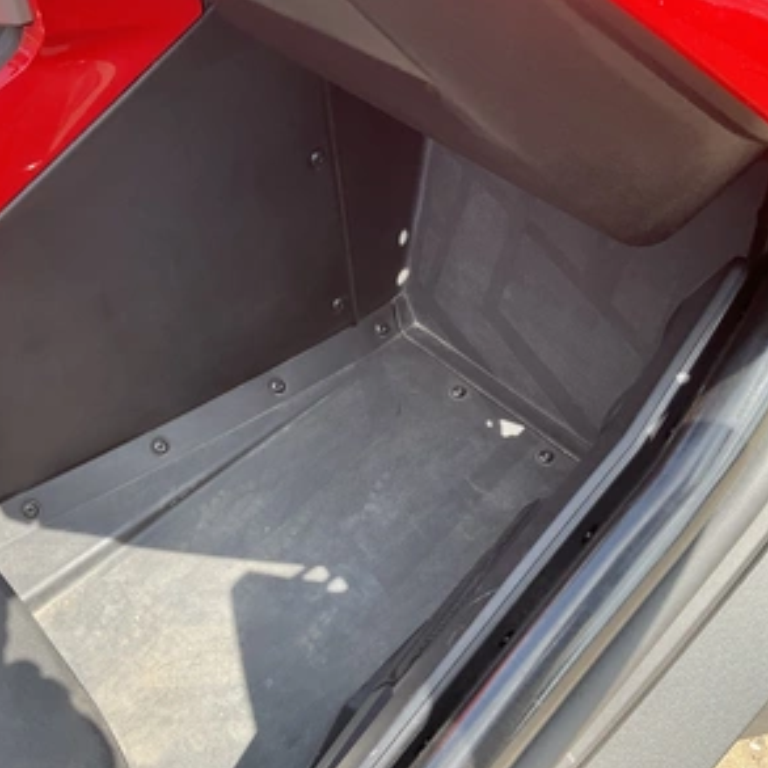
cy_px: 391
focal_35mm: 35
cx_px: 328
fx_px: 879
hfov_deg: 47.1
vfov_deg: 47.2
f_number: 1.8
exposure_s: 1/181
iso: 25
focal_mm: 3
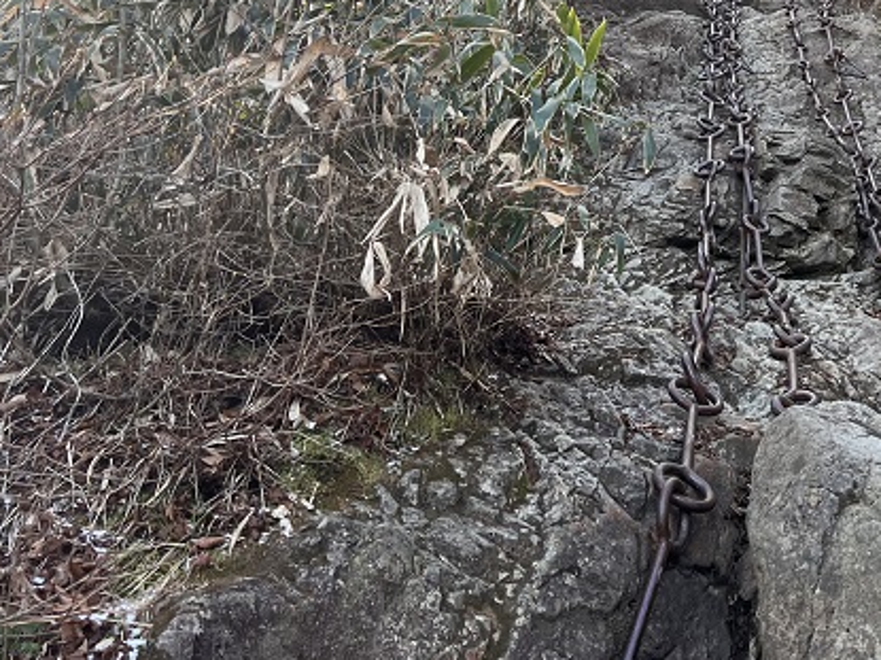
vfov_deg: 27.6
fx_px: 1298
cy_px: 71
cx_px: 748
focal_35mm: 51
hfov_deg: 35.8
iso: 50
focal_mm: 5.7
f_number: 1.5
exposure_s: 1/411
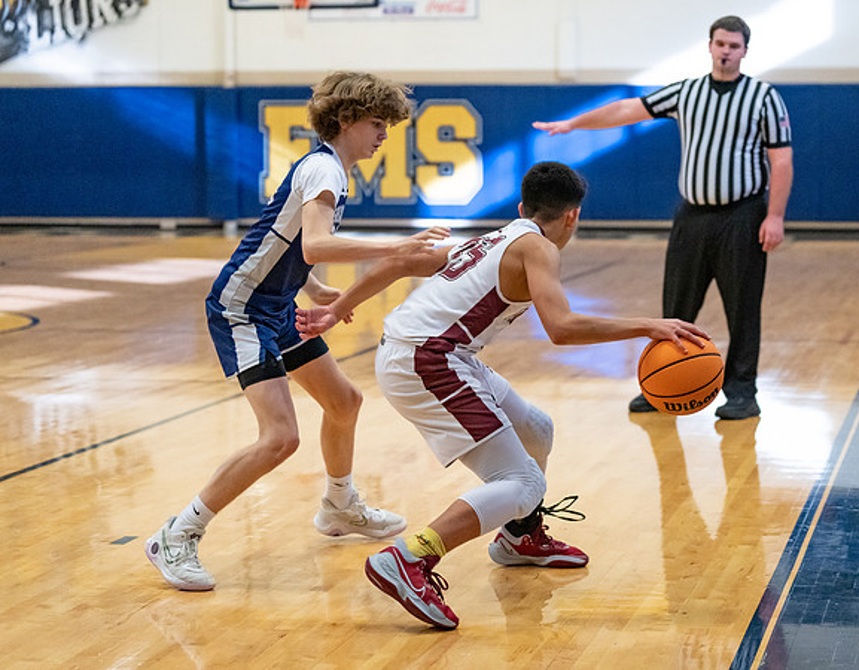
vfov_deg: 16.6
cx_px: 569
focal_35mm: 91
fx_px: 2290
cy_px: 288
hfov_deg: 21.2
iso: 5000
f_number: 2.8
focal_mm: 70
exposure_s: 1/1000
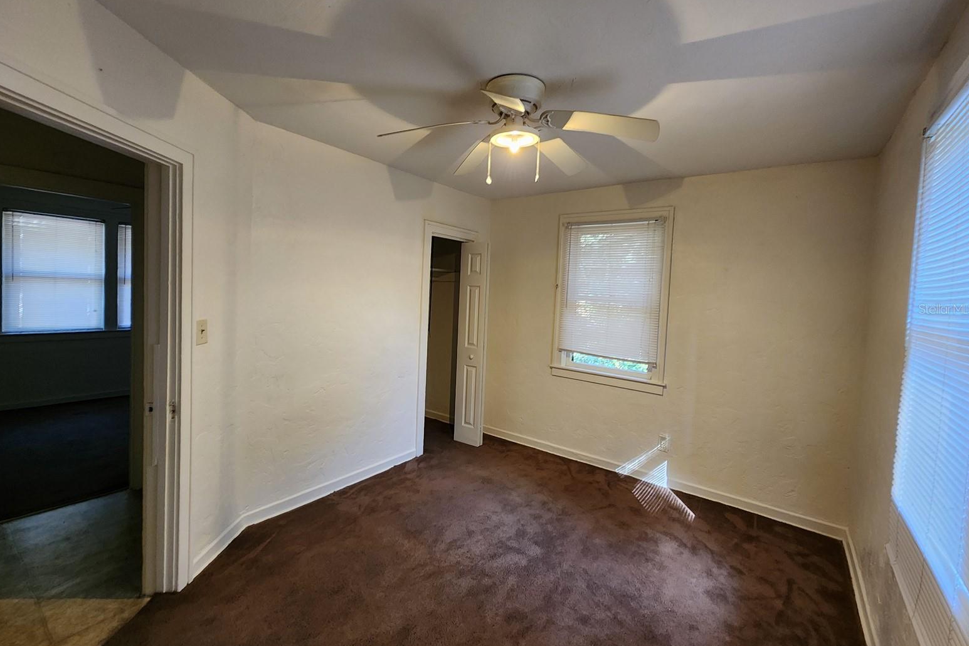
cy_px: 309
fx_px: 377
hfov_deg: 104.2
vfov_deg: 81.2
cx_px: 476
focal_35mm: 14
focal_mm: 2.2
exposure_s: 1/30
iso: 320
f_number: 2.2
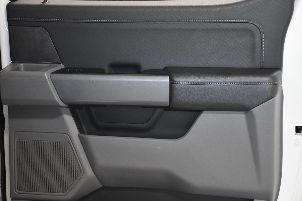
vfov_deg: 18.2
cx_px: 151
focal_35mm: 75
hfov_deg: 27.0
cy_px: 100
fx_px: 629
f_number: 4.8
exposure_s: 1/320
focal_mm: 50
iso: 2500
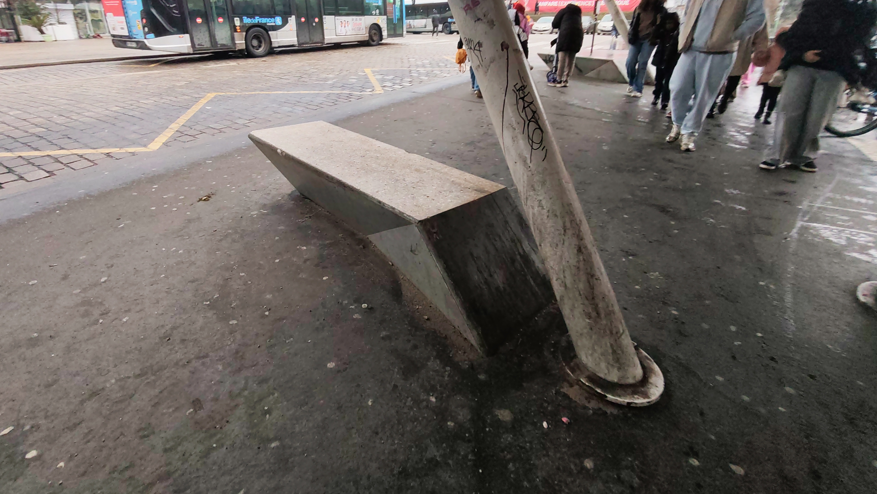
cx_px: 424
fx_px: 419
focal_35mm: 18
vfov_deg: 59.8
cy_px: 172
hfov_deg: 92.6
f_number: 2.2
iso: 64
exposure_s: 1/100
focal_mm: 1.96
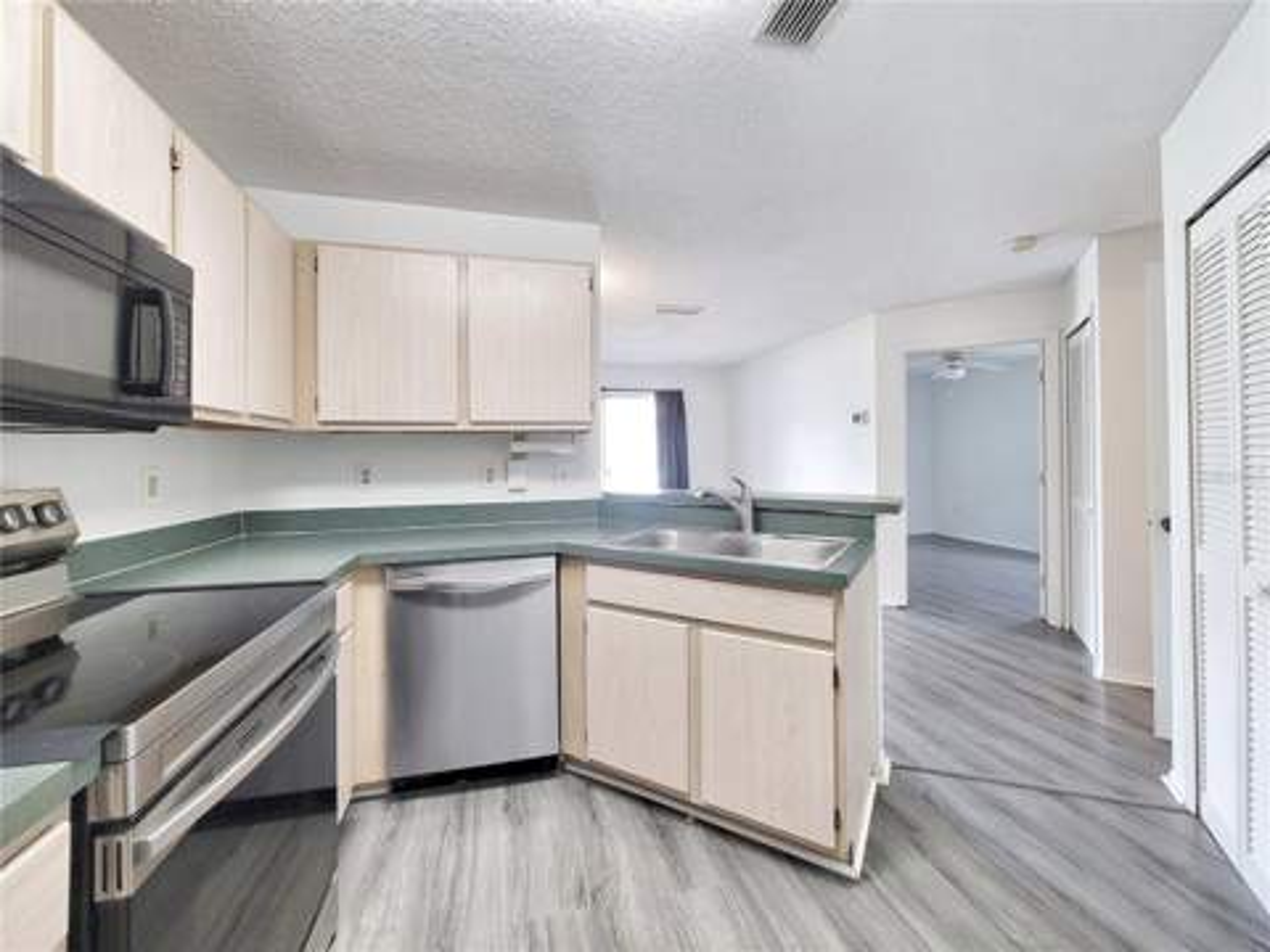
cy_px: 476
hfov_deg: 106.2
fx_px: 477
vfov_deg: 89.9
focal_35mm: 13
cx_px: 635
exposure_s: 1/60
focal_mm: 2.2
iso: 200
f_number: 2.2
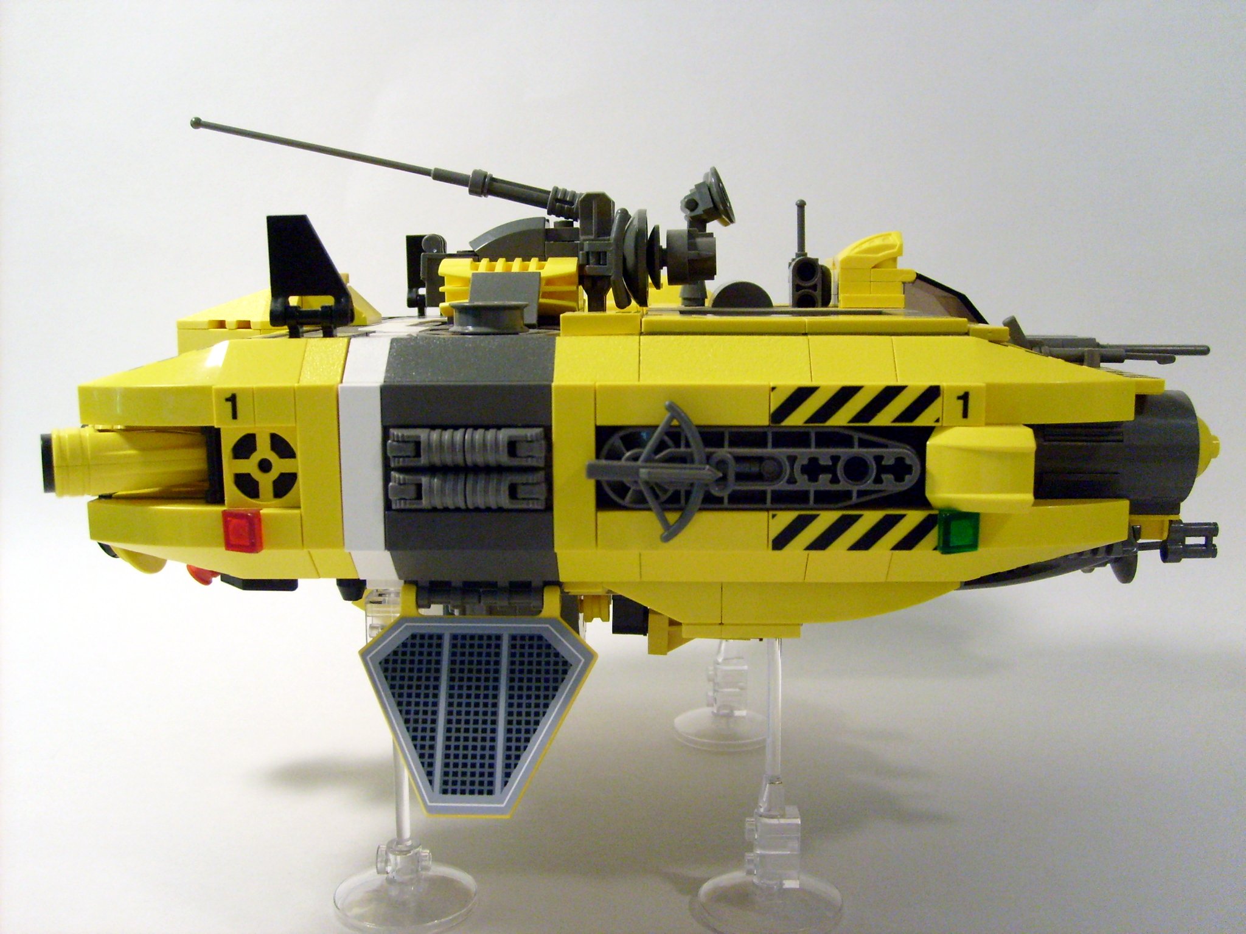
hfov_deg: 52.6
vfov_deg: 40.7
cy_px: 467
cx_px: 623
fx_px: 1260
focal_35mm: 35
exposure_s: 1/60
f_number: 2.8
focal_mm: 5.8
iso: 200
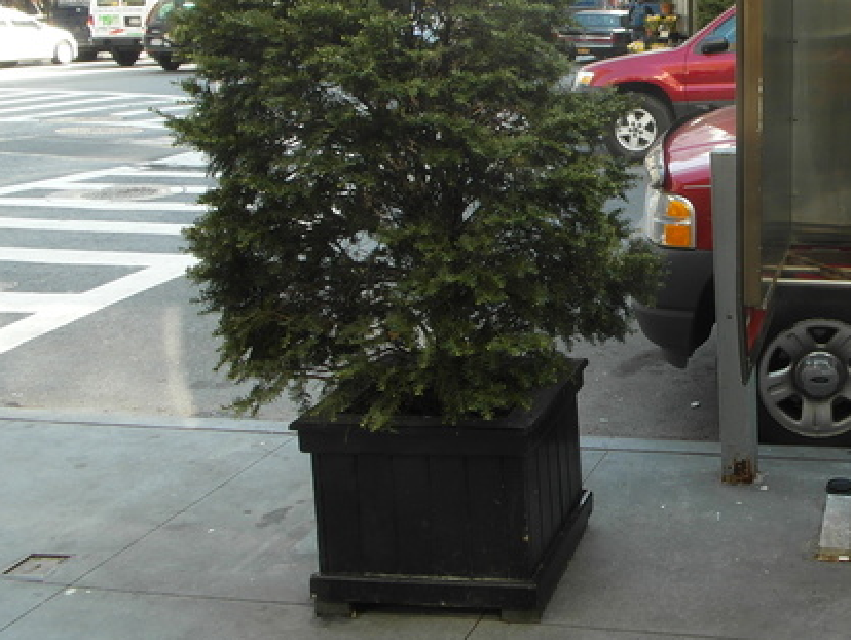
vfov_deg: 32.5
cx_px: 730
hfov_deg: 40.4
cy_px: 193
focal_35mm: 44
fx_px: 1082
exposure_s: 1/90
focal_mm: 4.1
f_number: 4
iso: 100
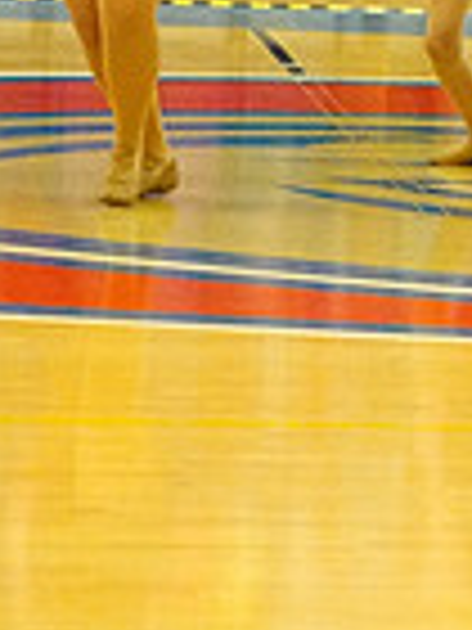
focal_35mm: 279
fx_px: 5072
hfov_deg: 5.1
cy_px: -227
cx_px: 1214
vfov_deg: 7.0
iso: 25600
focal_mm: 70
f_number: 4
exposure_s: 1/1000
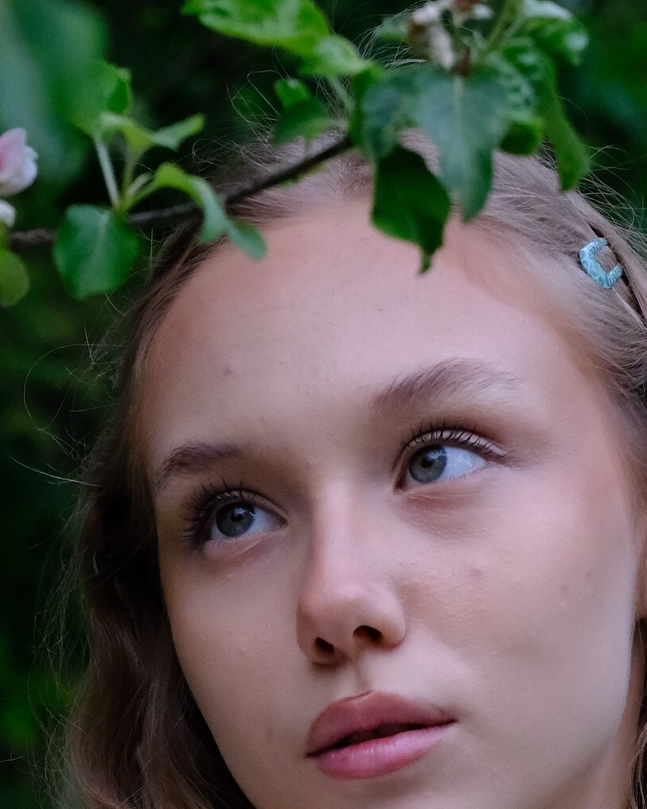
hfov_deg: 6.9
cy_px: 1191
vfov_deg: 8.4
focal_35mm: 224
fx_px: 5364
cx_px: 295
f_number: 4.8
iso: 2000
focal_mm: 50
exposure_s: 1/550
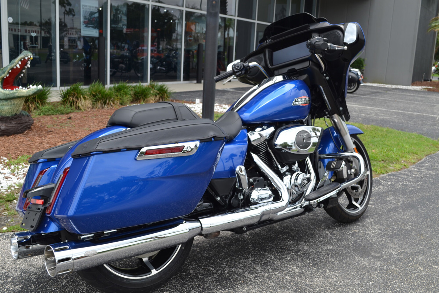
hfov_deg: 53.1
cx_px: 220
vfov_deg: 36.9
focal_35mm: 36
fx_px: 439
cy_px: 146
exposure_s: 1/200
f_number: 7.1
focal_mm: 24
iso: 100
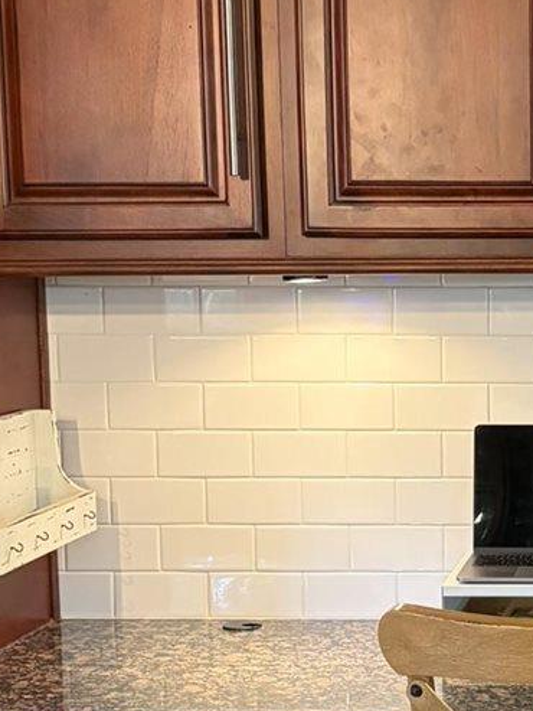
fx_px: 1662
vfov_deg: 24.0
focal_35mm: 81
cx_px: 622
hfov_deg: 17.4
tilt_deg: -6.2
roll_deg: +0.0
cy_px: 447
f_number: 1.6
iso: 500
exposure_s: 1/60
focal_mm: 5.96
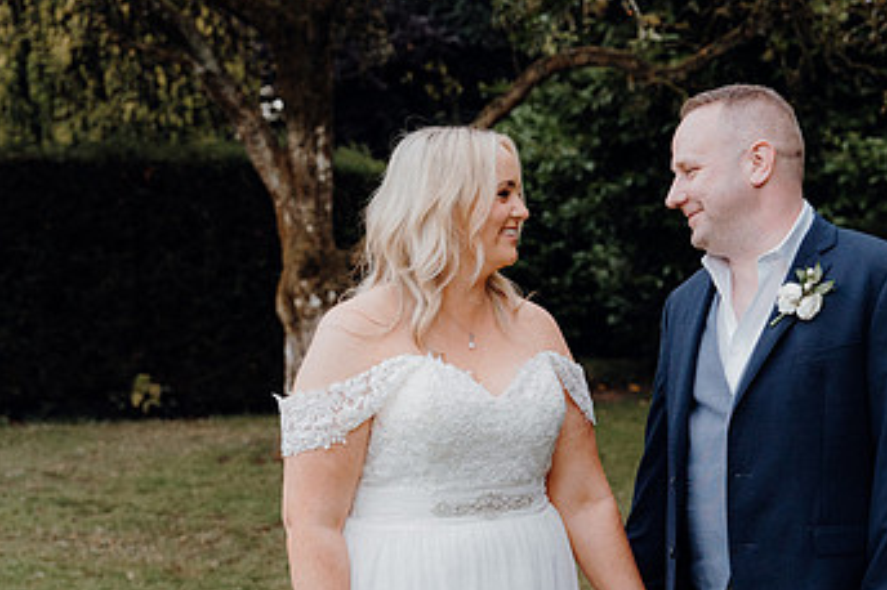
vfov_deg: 17.9
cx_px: 639
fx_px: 1872
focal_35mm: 76
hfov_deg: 26.4
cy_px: 419
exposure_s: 1/160
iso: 2500
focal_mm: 45
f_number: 3.5
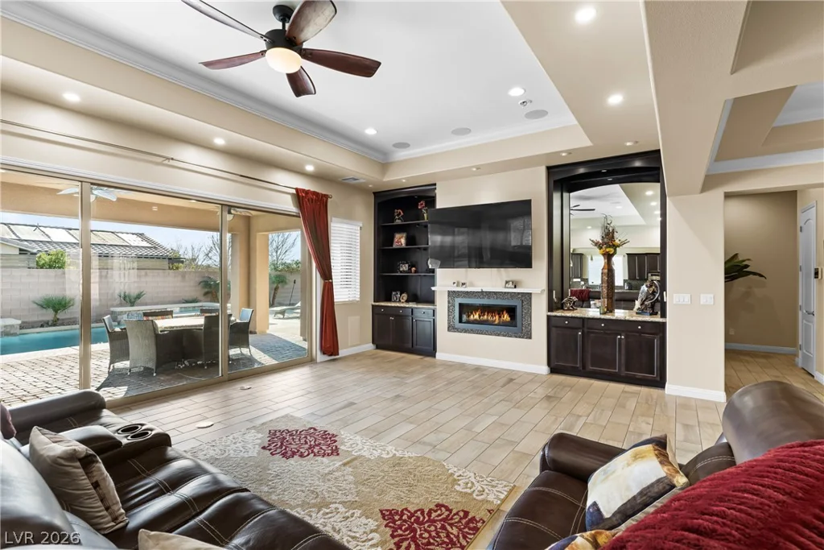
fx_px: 389
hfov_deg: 93.3
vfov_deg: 70.5
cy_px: 275
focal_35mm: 17
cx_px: 412
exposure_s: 1/13
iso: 400
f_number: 8
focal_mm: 17
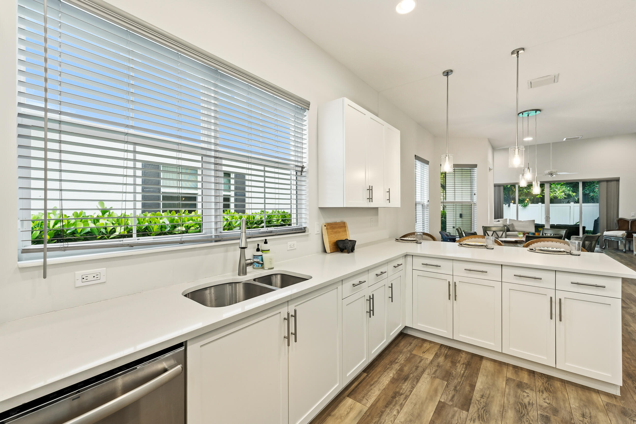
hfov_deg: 104.3
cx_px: 318
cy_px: 212
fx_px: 247
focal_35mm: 14
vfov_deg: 81.2
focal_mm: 14
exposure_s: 1/4
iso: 250
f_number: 9
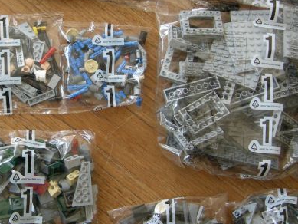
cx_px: 82
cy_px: 85
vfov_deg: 19.9
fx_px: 637
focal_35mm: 74
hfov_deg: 26.1
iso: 76
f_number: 2.7
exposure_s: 1/60
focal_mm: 7.5
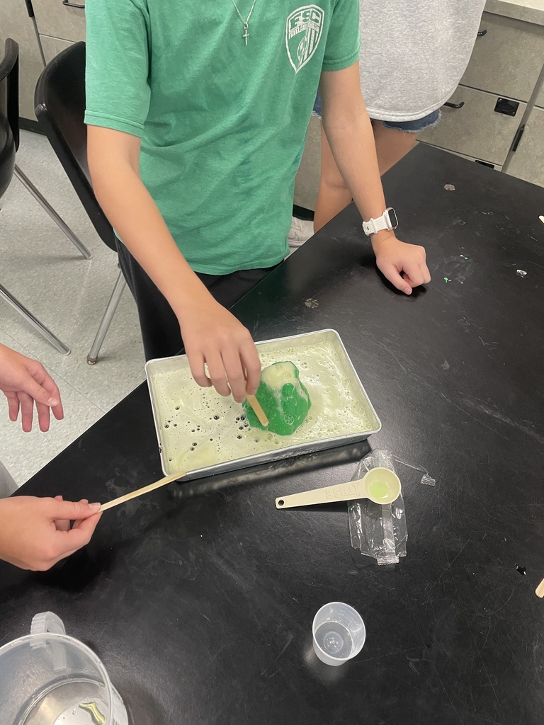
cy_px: 362
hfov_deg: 53.1
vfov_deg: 67.3
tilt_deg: -49.6
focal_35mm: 26
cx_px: 272
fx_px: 545
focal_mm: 4.2
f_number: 1.6
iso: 200
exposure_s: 1/60
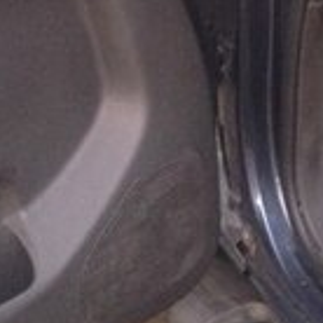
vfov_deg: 12.1
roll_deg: +1.2
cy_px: -139
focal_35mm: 139
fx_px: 1467
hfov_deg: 12.6
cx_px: 164
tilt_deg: -24.6
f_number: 2.4
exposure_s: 1/20
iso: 160
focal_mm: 4.12
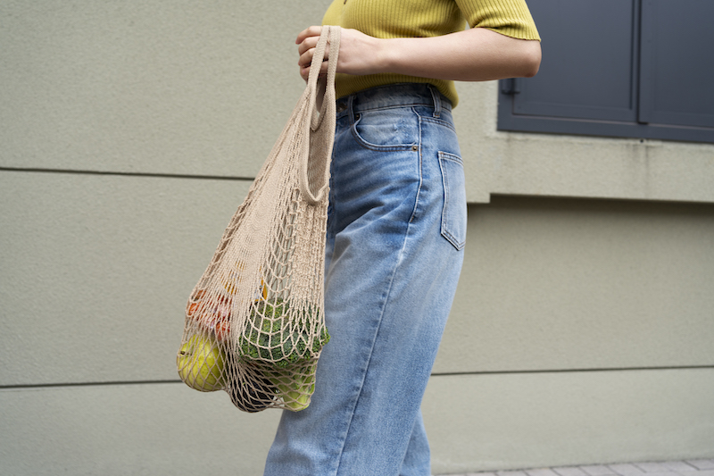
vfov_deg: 37.8
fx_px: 694
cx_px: 357
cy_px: 238
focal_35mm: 35
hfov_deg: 54.4
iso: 160
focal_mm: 35
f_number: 4.5
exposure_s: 1/320
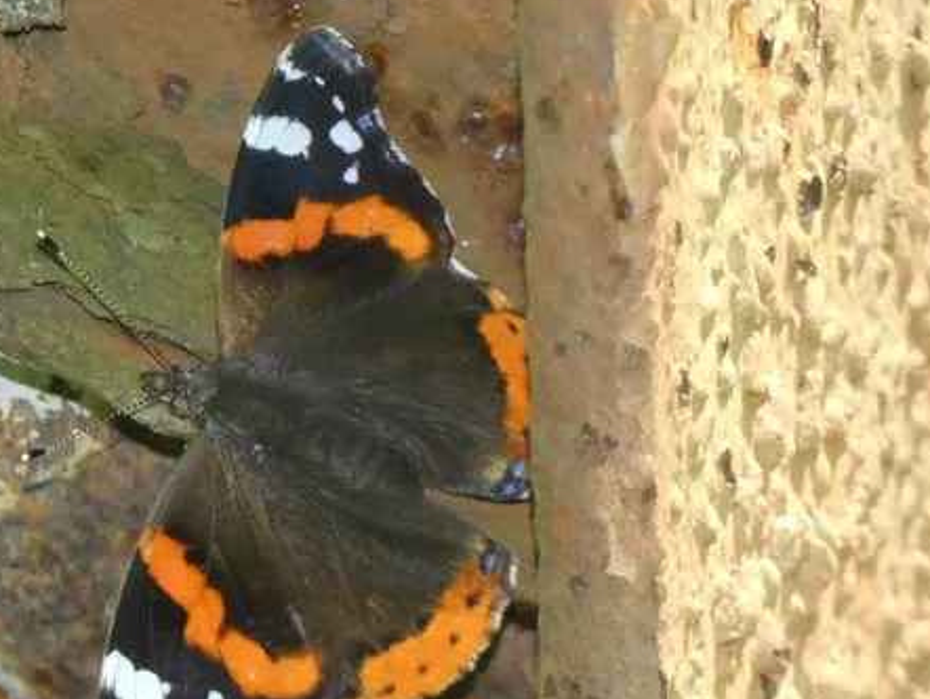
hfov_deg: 2.3
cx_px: 288
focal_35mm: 868
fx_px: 23333
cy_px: 404
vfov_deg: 1.7
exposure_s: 1/100
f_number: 5.6
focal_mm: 107.6
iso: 1000
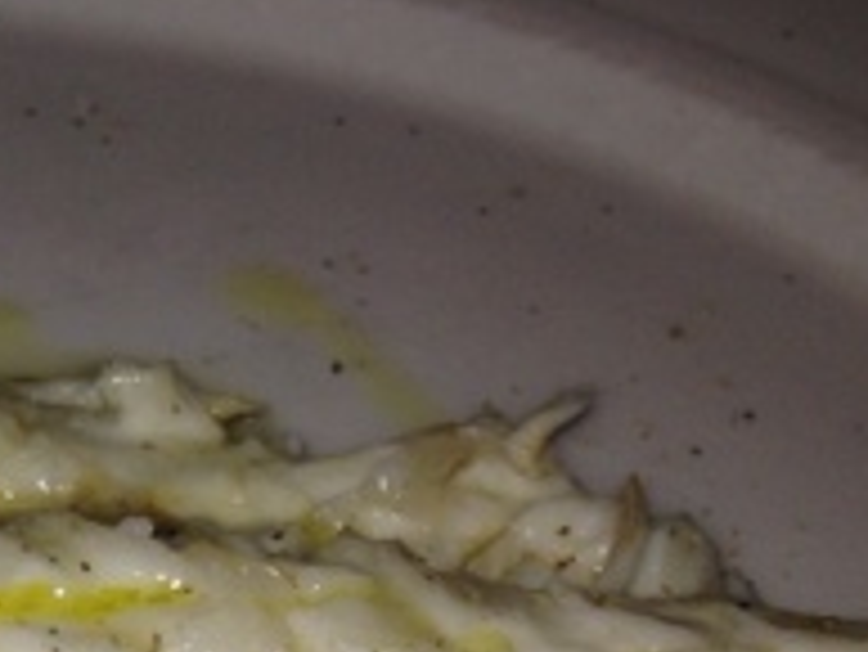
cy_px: 886
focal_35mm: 116
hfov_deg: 15.7
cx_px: -418
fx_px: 2911
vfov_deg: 12.3
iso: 64
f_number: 2.4
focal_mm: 4.28
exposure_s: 1/171
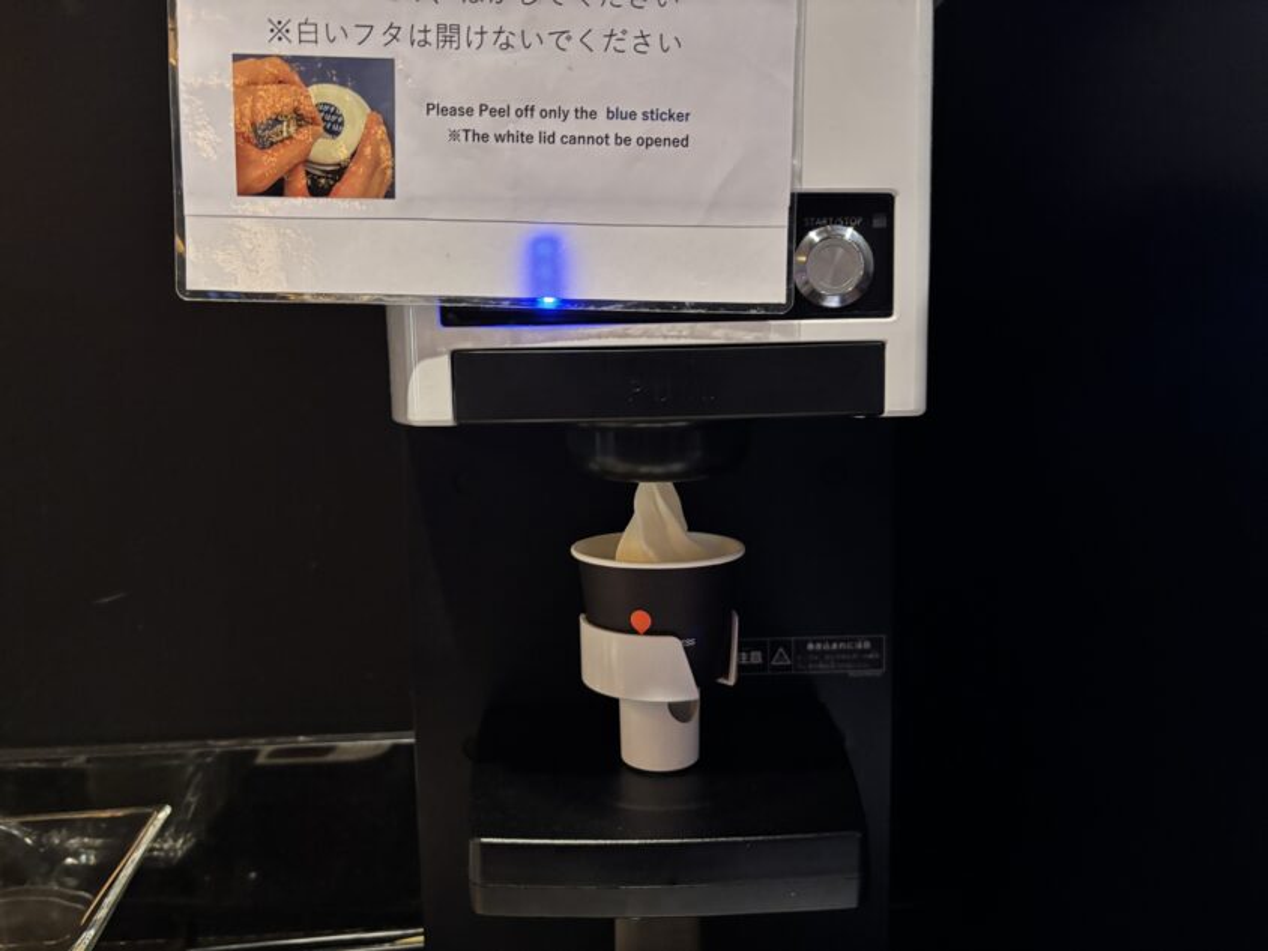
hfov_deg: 67.3
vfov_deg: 53.1
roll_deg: +1.1
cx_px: 634
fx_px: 952
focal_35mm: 26
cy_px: 476
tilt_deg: -5.7
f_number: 1.6
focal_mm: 5.96
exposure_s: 1/25
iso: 500
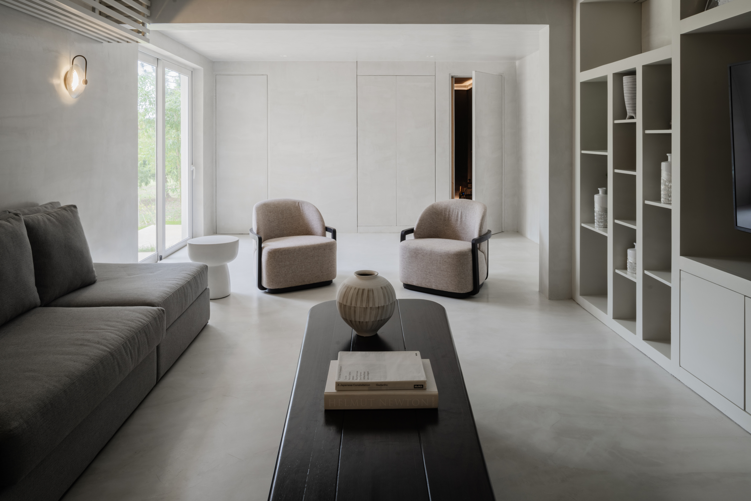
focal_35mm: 24
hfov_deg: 73.7
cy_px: 250
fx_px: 501
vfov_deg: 53.1
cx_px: 376
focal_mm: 24
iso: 250
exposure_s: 1/4
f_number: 16
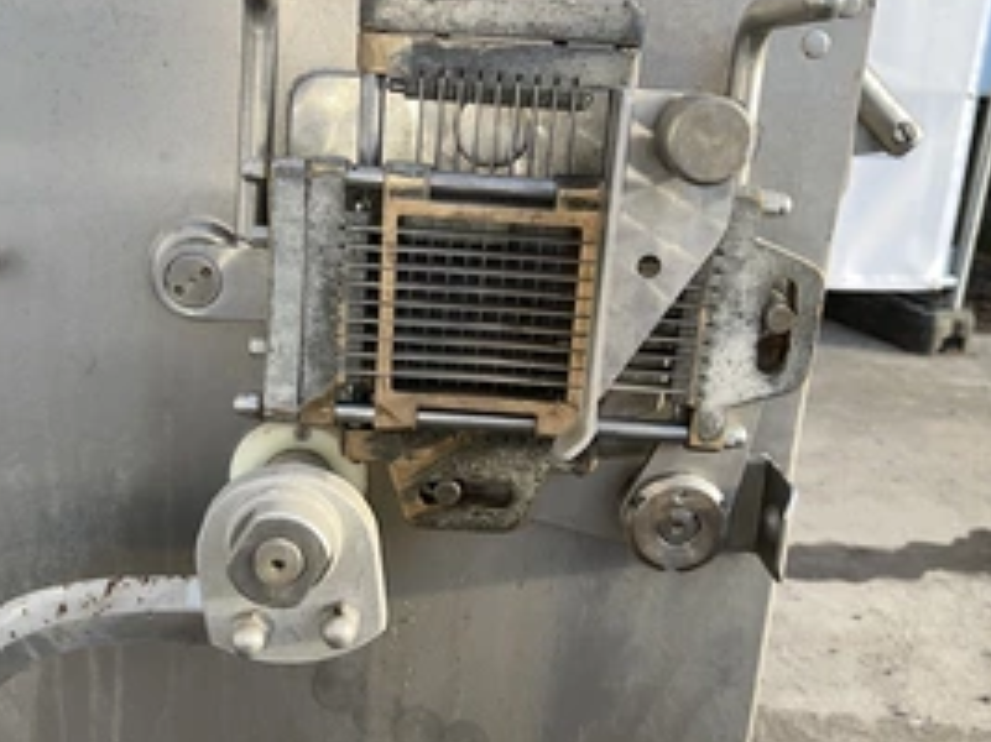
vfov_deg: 36.8
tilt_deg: -18.5
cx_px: 416
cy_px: 356
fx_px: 1116
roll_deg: +0.0
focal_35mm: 39
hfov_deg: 47.7
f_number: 1.6
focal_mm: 5.1
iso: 32
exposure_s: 1/225
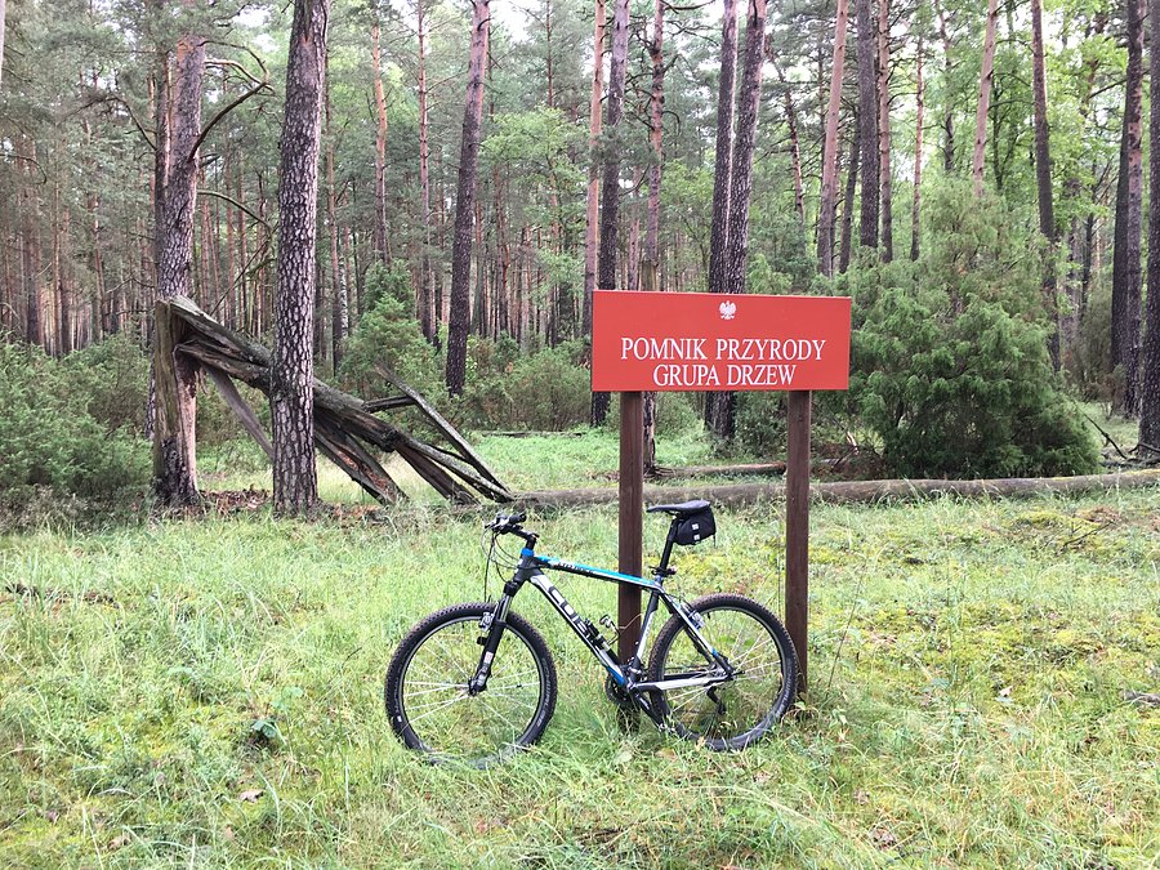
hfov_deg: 61.7
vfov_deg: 48.2
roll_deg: +0.9
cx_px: 580
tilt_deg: -4.9
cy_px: 435
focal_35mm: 29
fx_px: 972
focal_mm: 4.15
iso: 32
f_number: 2.2
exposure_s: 1/50
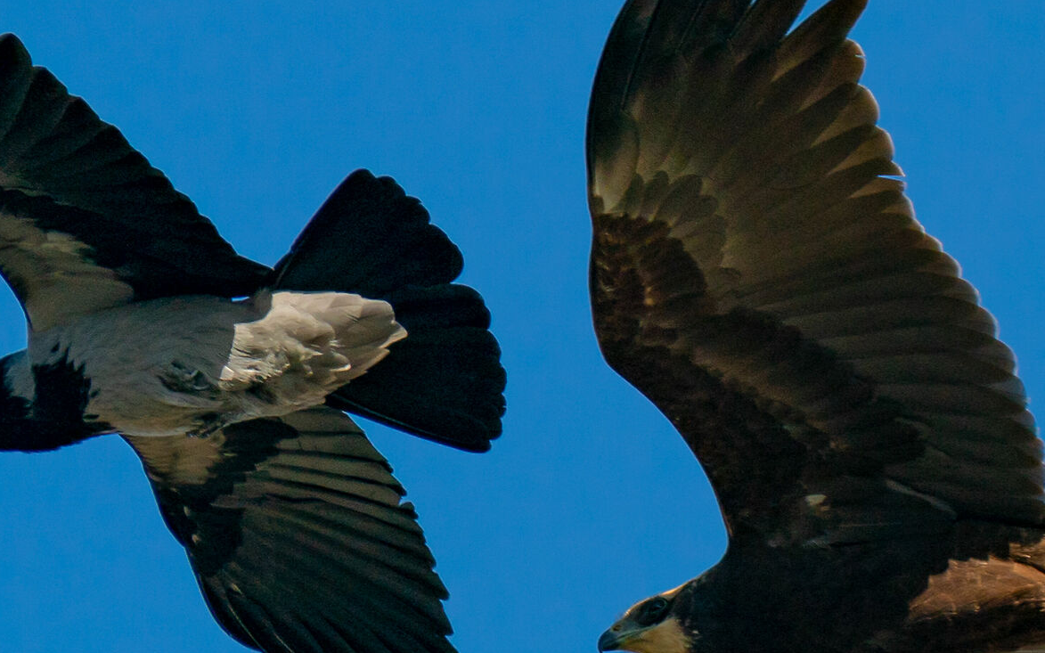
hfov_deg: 1.7
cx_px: 475
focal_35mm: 1251
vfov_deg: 1.1
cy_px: 434
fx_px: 35626
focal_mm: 600
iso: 250
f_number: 7.1
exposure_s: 1/2000
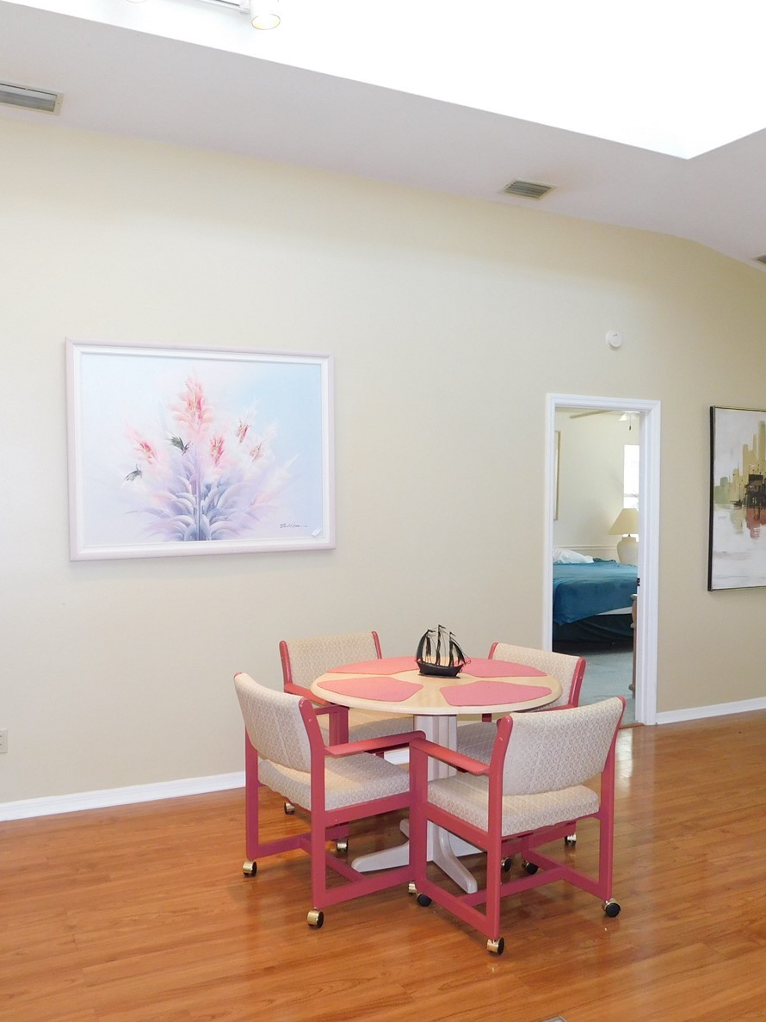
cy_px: 506
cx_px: 393
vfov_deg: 58.4
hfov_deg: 45.4
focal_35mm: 31
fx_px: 915
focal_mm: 4
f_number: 3
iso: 200
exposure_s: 1/30
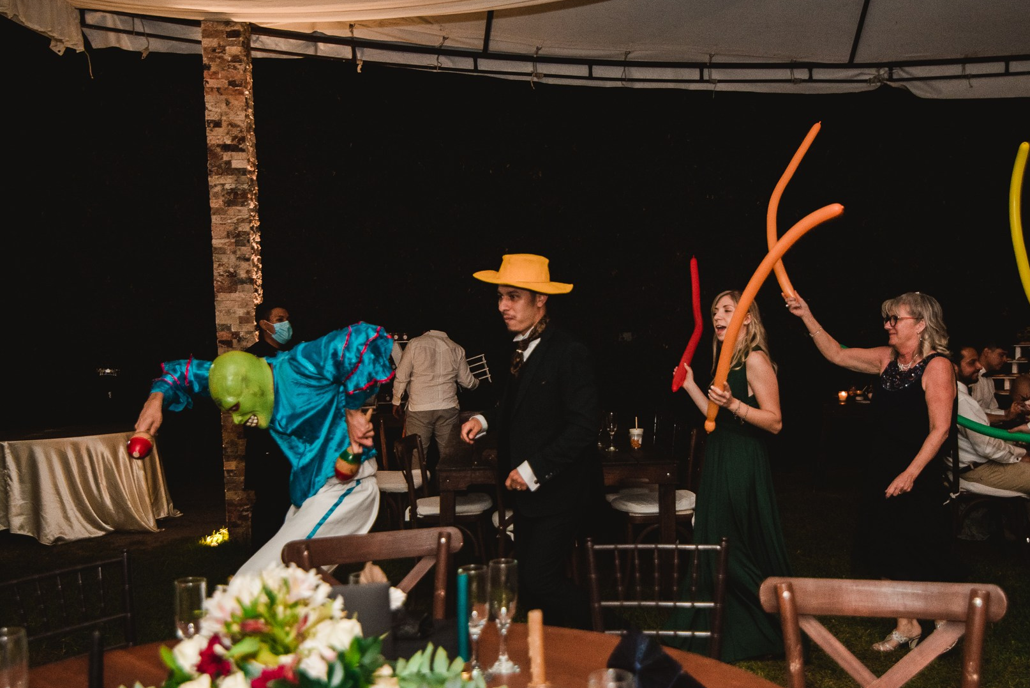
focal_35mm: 33
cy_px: 418
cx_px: 531
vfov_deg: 39.8
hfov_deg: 57.2
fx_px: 944
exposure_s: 1/125
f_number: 3.2
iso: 1250
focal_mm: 26
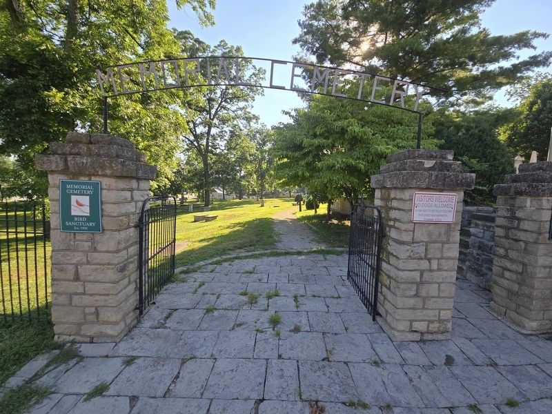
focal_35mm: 13
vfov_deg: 89.9
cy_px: 207
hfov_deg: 106.2
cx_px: 276
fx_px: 207
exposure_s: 1/929
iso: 50
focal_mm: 2.2
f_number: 2.2
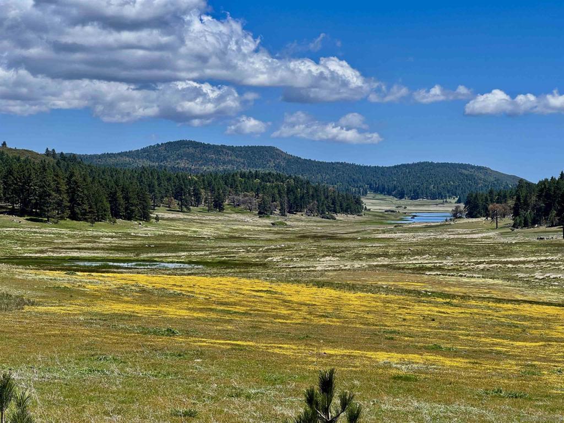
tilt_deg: -1.4
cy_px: 212
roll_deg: -0.6
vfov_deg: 19.1
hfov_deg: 25.3
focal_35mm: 77
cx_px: 282
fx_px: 1255
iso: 32
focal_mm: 9
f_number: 2.8
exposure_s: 1/1064
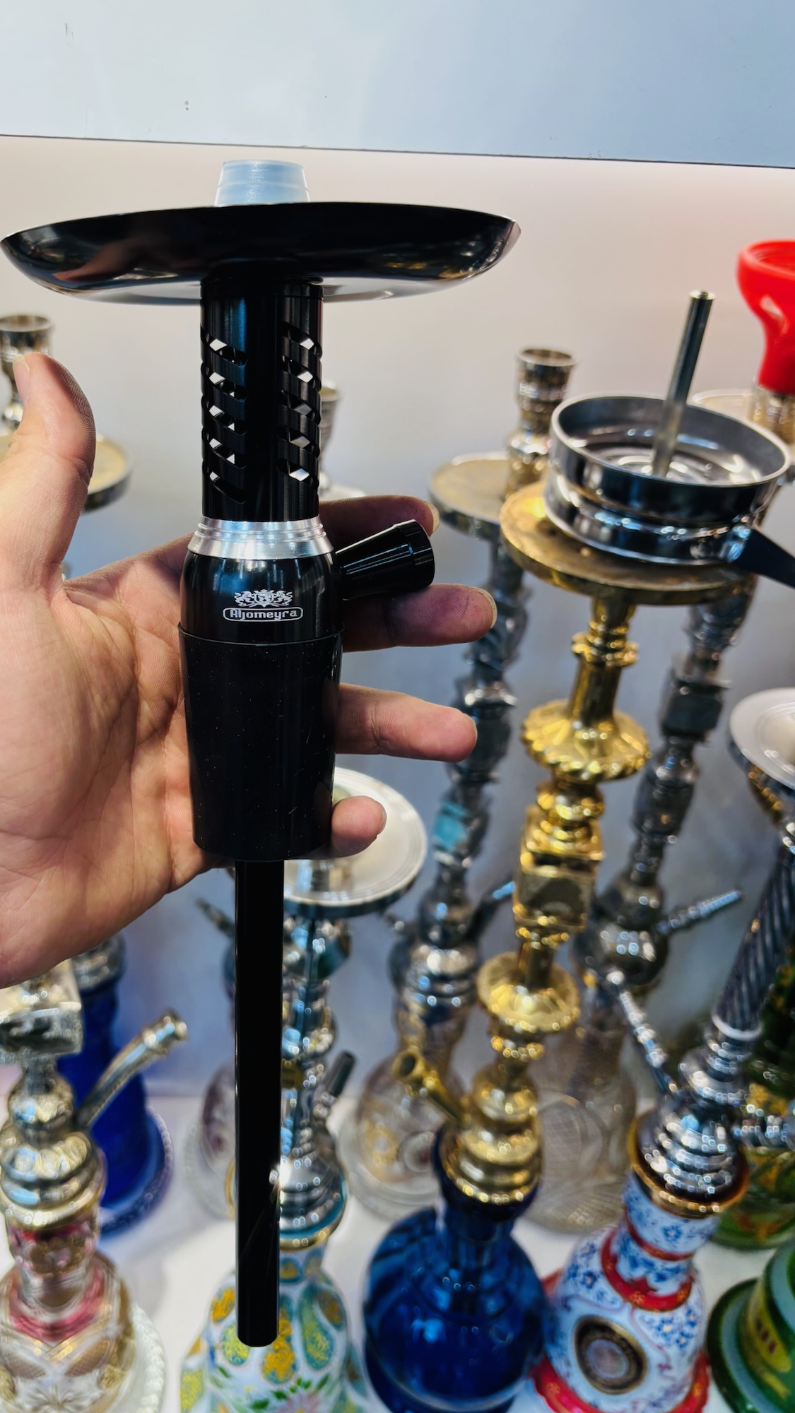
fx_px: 1087
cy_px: 693
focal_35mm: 29
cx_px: 267
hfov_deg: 39.7
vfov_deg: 66.1
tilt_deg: -32.2
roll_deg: -3.0
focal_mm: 5.96
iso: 40
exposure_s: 1/100
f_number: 1.6
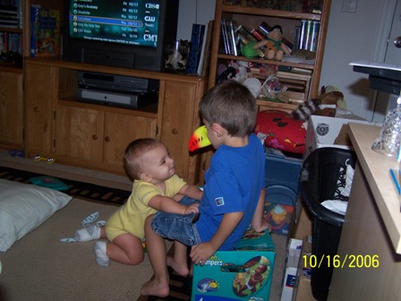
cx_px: 200
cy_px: 150
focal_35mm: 38
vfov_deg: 37.7
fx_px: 440
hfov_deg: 49.0
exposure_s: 1/60
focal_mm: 6.3
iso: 140
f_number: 2.8
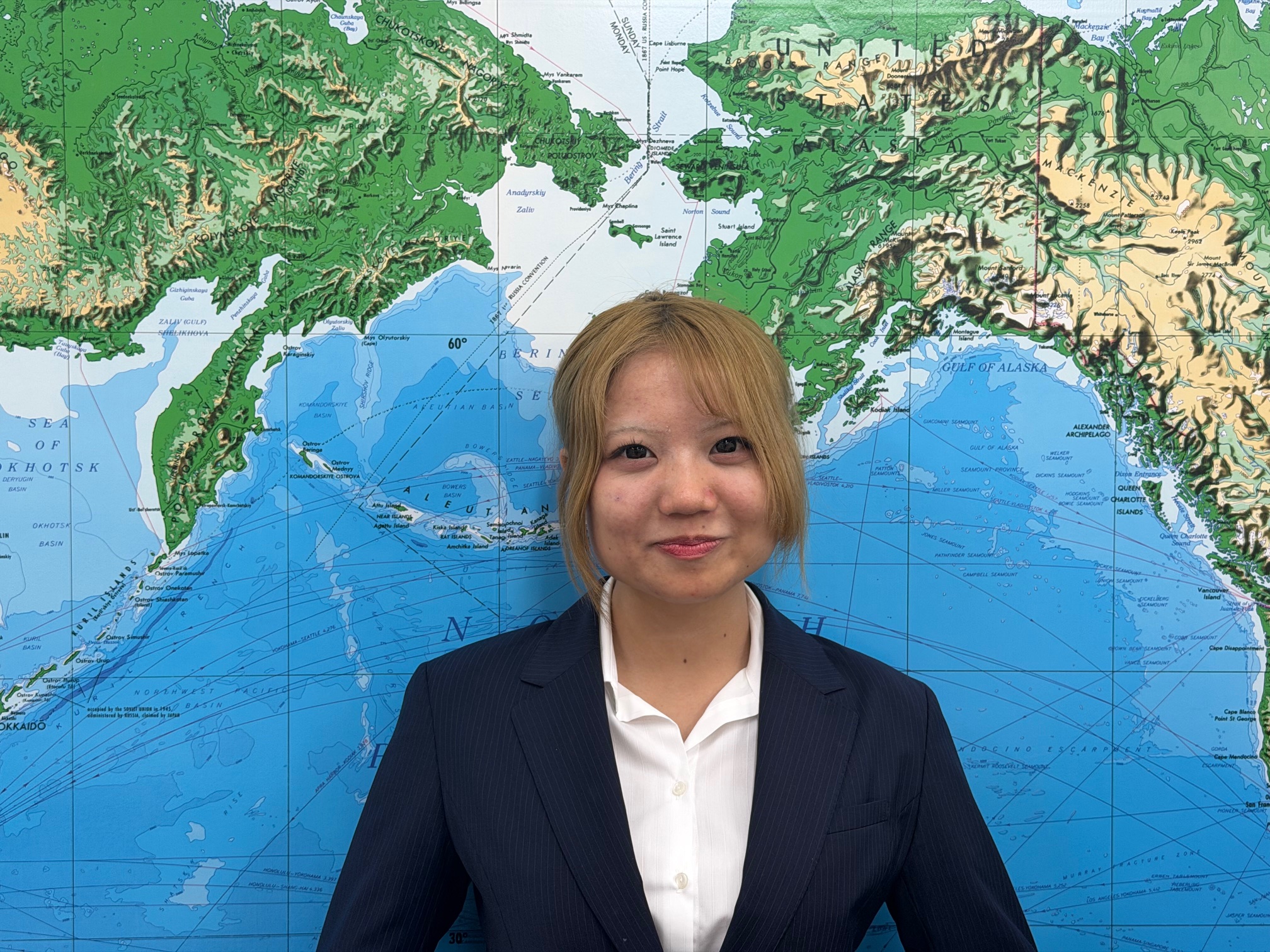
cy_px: 476
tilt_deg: -2.8
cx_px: 635
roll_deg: +0.0
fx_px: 1761
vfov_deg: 30.3
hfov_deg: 39.7
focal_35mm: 48
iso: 100
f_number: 1.78
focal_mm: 6.76
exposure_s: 1/116
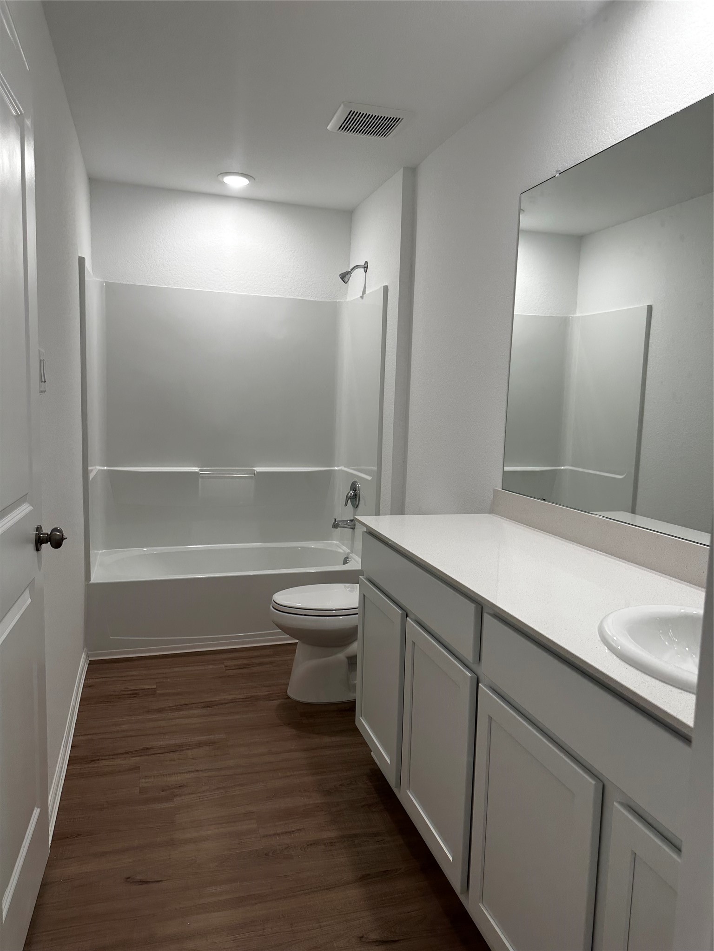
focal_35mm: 24
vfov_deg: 71.6
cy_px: 476
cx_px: 357
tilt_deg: -6.2
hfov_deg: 56.8
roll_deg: -2.3
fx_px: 660
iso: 125
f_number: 1.78
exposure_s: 1/120
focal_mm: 6.86
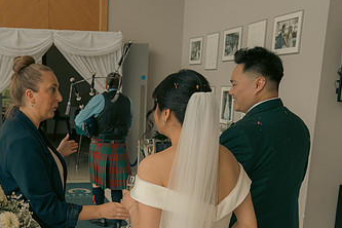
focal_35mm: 47
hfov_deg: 40.9
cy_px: 188
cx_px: 91
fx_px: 446
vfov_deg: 27.9
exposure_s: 1/160
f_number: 3.5
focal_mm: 27
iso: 160
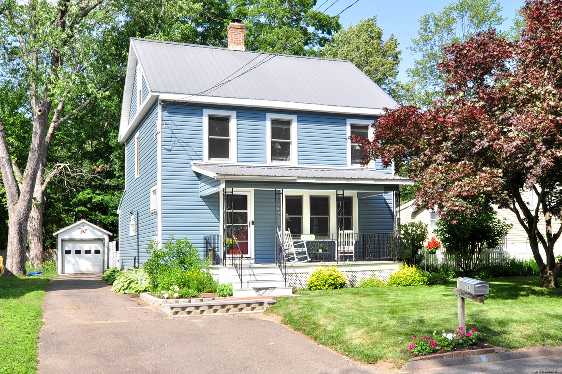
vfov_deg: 43.5
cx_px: 281
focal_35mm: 30
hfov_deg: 62.0
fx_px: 468
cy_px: 187
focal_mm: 20
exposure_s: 1/125
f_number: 9
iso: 200
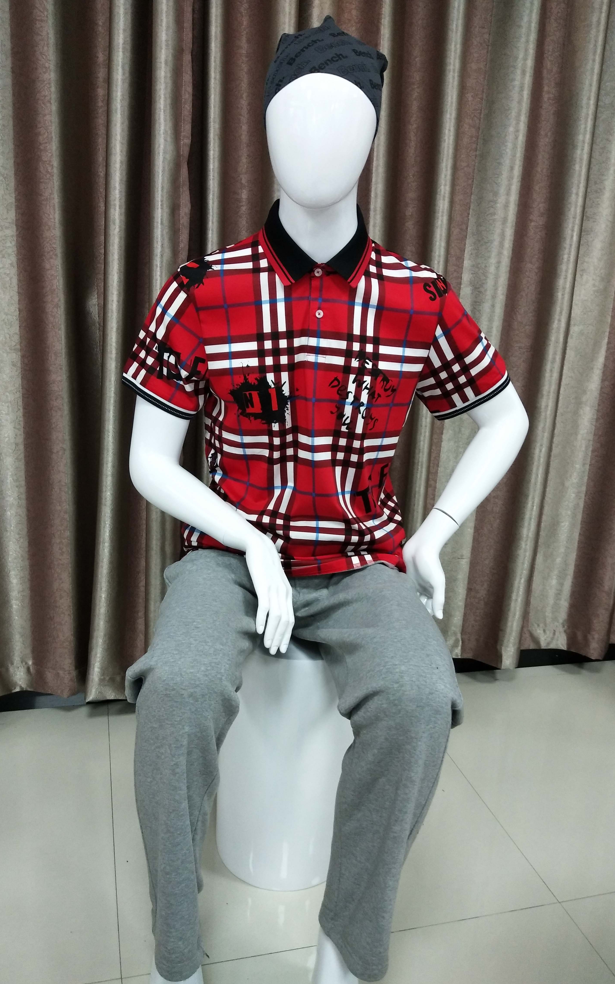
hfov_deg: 44.5
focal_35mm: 28
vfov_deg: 66.5
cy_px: 499
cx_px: 294
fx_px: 751
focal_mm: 3.88
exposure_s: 1/33.3
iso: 200
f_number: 2
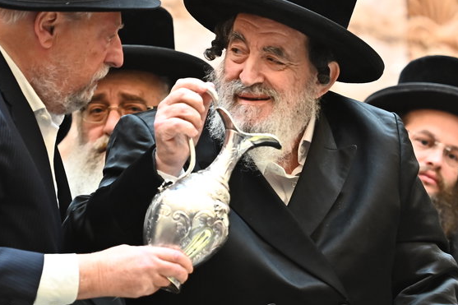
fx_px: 4477
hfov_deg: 5.9
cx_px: 281
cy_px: 106
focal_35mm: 352
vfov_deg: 3.9
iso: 2000
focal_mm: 140
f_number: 3.2
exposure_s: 1/160
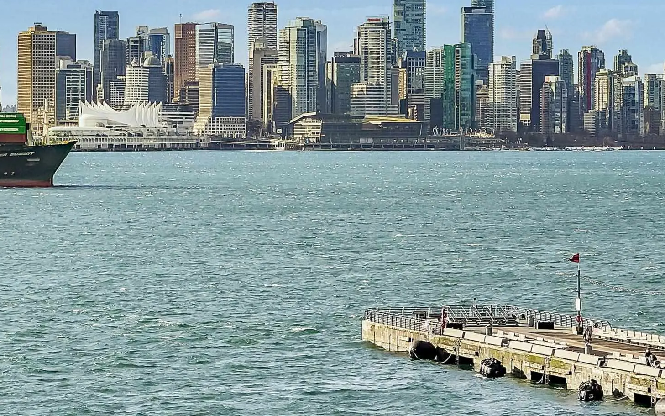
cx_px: 309
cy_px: 53
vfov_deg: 7.8
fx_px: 3045
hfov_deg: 12.5
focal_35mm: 168
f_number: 2.8
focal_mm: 9
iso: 32
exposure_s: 1/1000
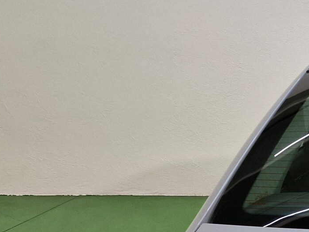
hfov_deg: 19.6
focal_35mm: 84
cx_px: 488
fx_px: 750
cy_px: 168
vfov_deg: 17.5
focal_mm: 6.4
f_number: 1.8
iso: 64
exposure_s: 1/100
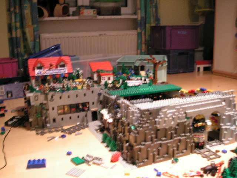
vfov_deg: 37.7
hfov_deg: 49.0
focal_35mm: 38
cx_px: 118
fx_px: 260
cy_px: 89
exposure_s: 1
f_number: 3.3
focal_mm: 6.3
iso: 100
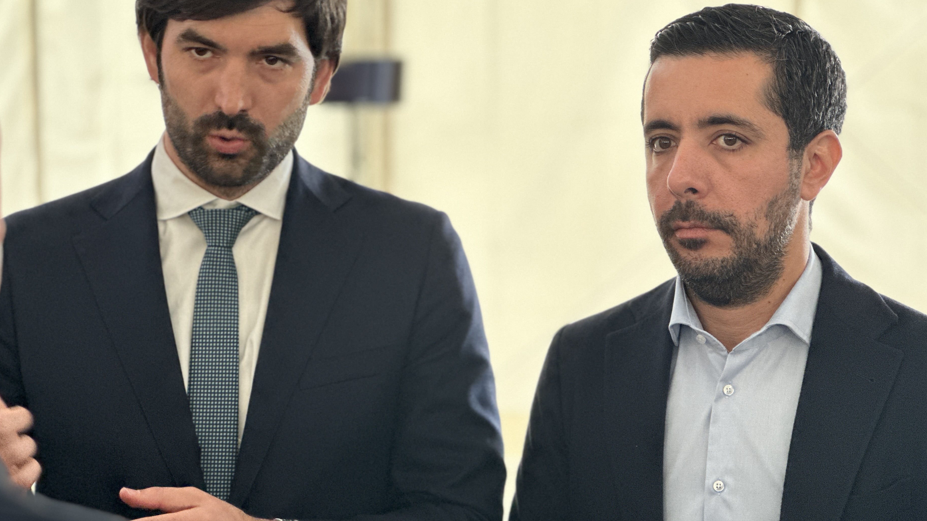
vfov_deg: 13.2
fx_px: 2261
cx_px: 462
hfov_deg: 23.2
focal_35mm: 92
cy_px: 282
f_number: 2.8
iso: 250
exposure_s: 1/89
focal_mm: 9
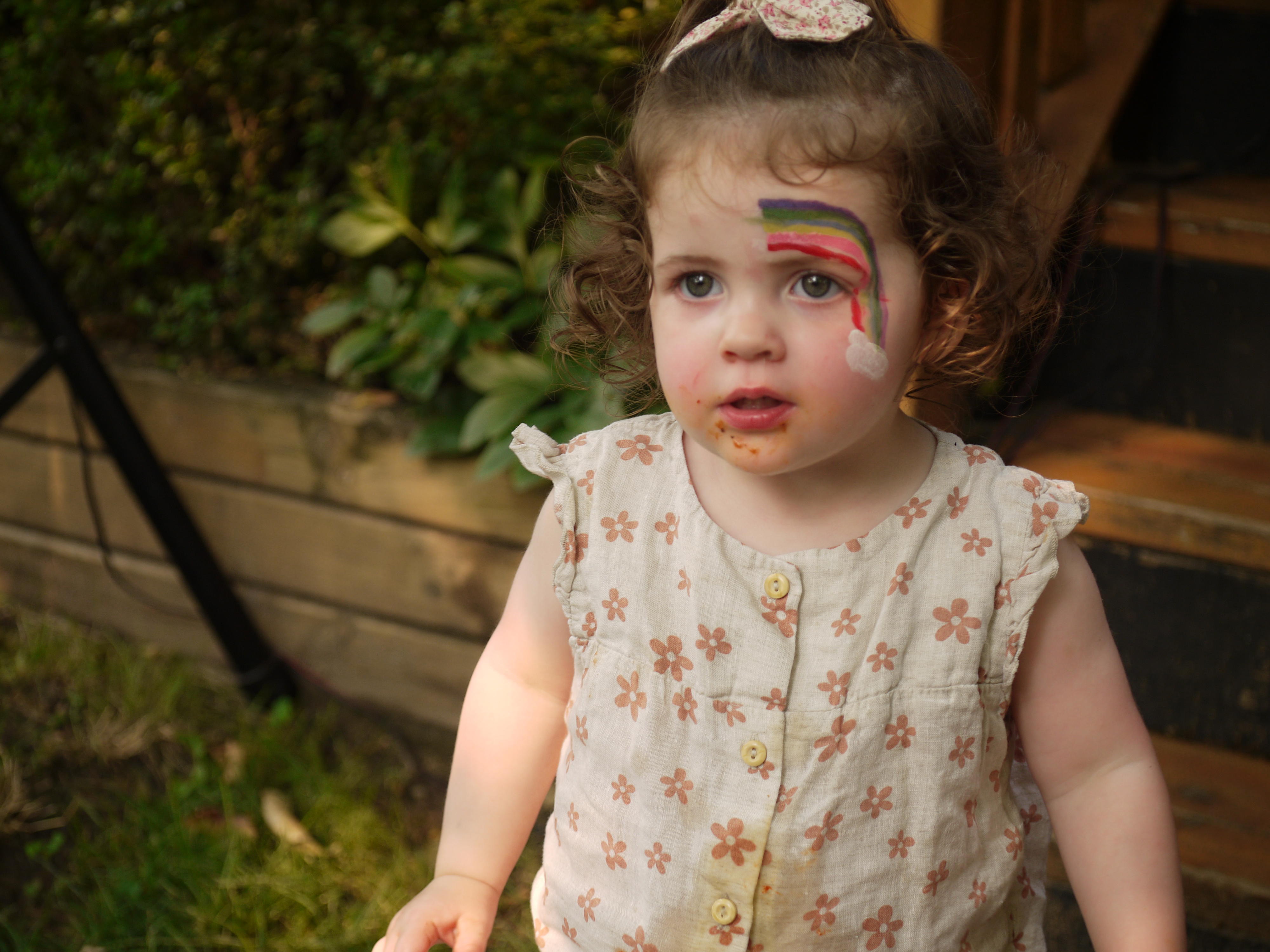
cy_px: 476
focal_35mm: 76
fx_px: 2788
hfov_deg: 25.7
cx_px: 635
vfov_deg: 19.4
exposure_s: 1/160
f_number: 2.8
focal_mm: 38
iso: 100
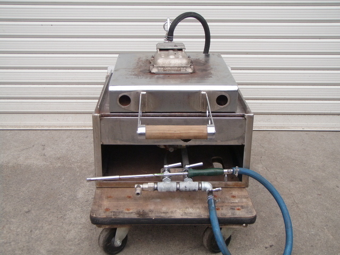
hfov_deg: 37.5
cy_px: 128
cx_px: 170
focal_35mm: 51
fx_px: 501
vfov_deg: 28.6
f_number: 4
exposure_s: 1/250
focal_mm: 9.13
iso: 250
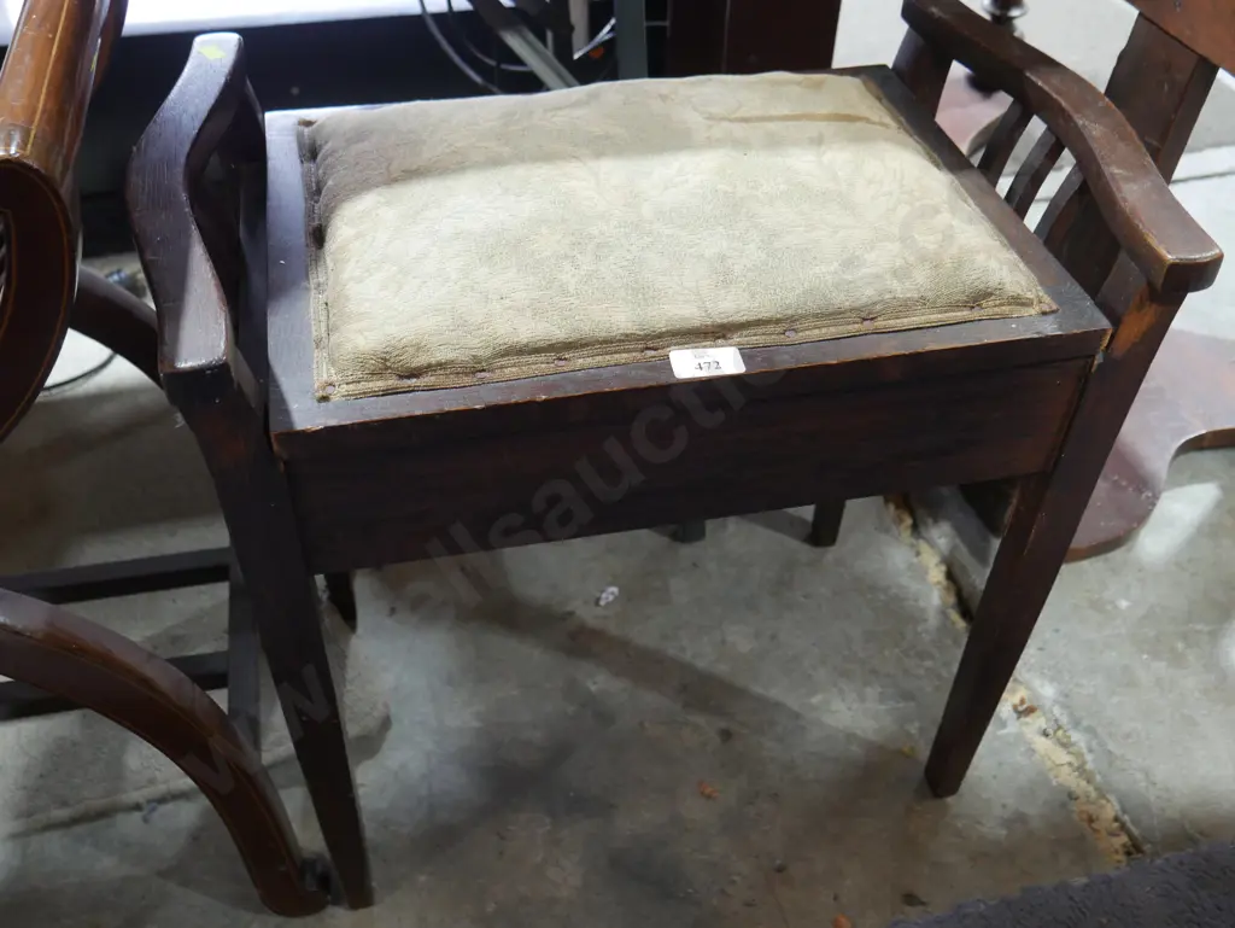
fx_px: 1214
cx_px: 618
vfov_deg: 41.8
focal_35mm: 34
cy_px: 464
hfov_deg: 53.9
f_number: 4
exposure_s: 1/60
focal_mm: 17
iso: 1250
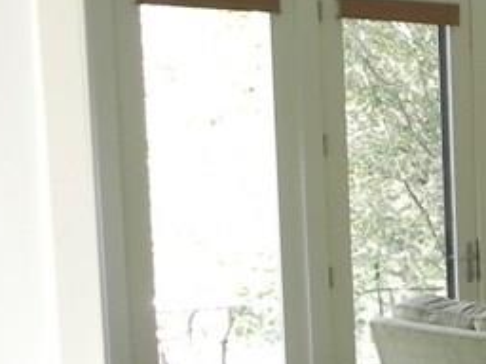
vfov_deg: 14.1
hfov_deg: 15.5
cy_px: 328
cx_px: 945
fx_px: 1460
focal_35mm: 104
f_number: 2.8
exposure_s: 1/59.3
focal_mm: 4.6
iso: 160
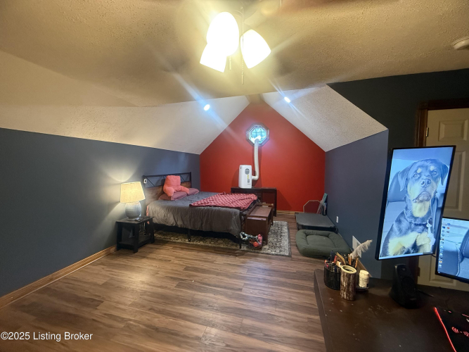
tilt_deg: -2.5
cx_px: 234
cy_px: 176
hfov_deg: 102.1
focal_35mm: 14
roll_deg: -0.4
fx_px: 190
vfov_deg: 85.7
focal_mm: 2.22
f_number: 2.2
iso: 640
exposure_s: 1/60
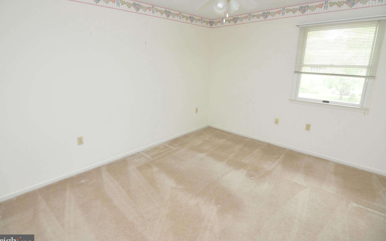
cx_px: 192
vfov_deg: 66.3
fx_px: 184
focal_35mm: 18
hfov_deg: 92.6
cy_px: 115
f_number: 4
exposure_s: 1/60
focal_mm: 11
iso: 800
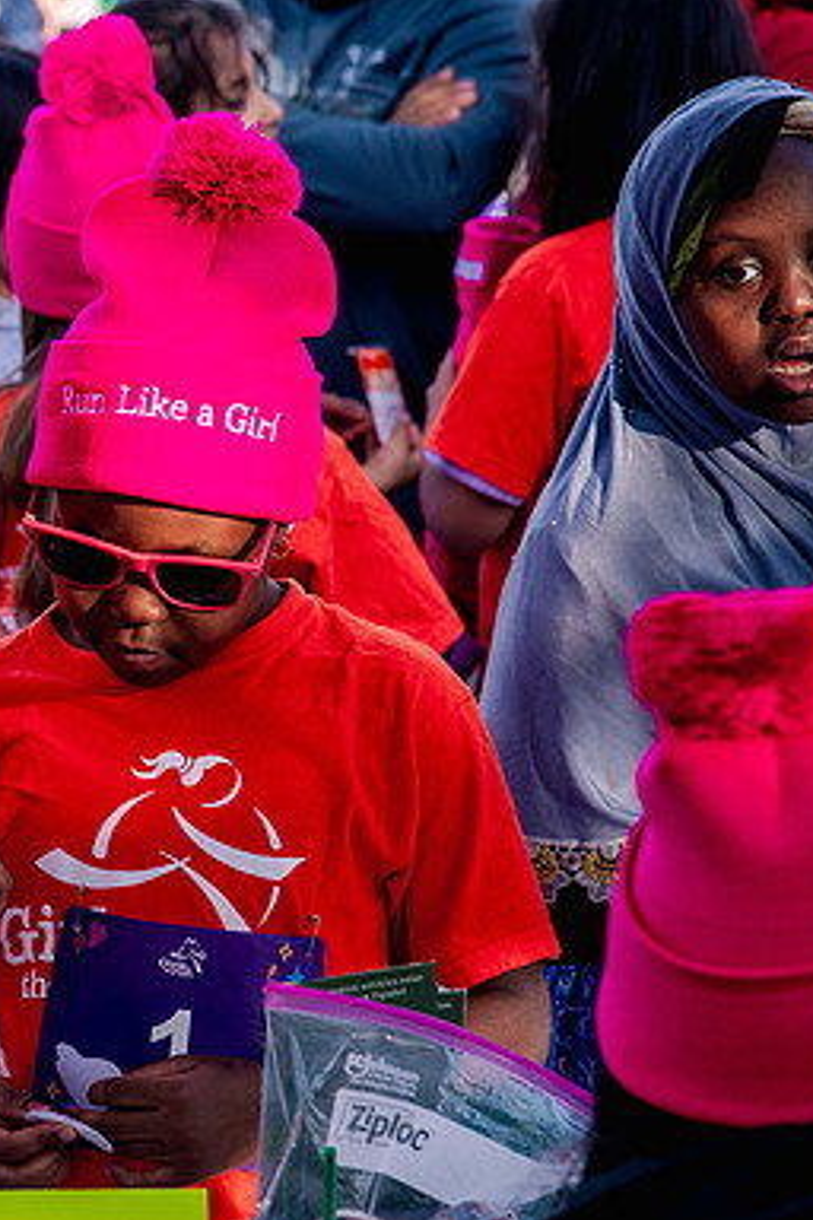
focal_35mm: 244
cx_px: -95
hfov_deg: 5.6
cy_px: 645
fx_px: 8265
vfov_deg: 8.4
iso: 800
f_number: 6.3
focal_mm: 110
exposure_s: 1/640
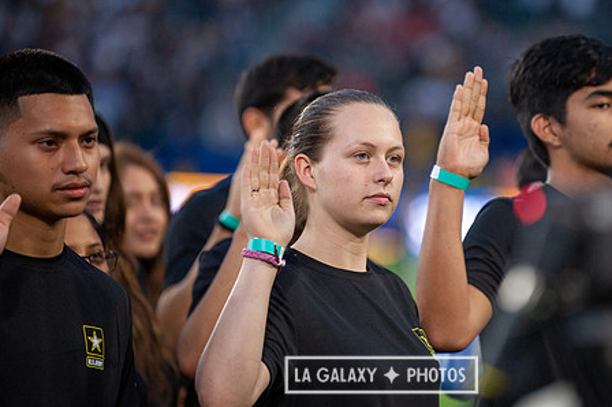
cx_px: 381
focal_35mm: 259
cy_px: 169
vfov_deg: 5.3
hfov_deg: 8.0
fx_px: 4400
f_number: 2.8
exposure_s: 1/1250
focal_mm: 200
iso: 1600
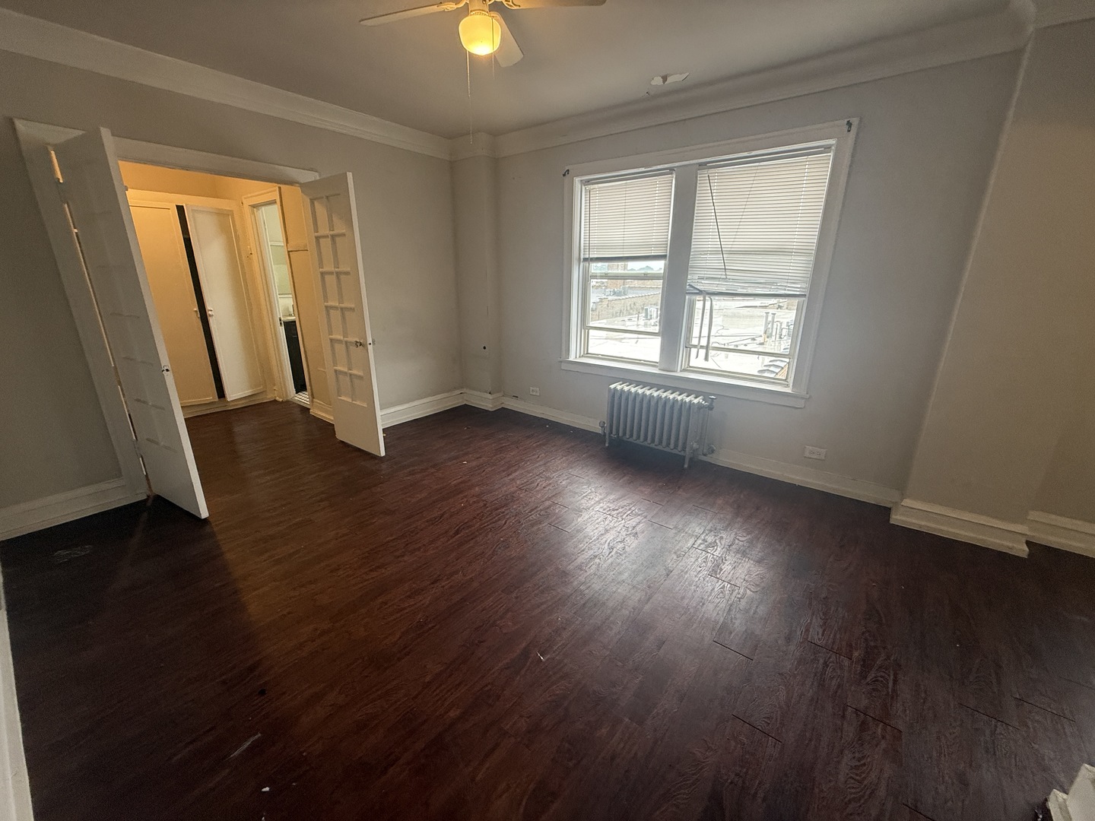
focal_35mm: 14
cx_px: 548
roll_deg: +0.2
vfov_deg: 85.7
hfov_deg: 102.1
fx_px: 443
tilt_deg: -15.3
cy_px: 410
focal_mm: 2.22
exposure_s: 1/120
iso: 200
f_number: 2.2
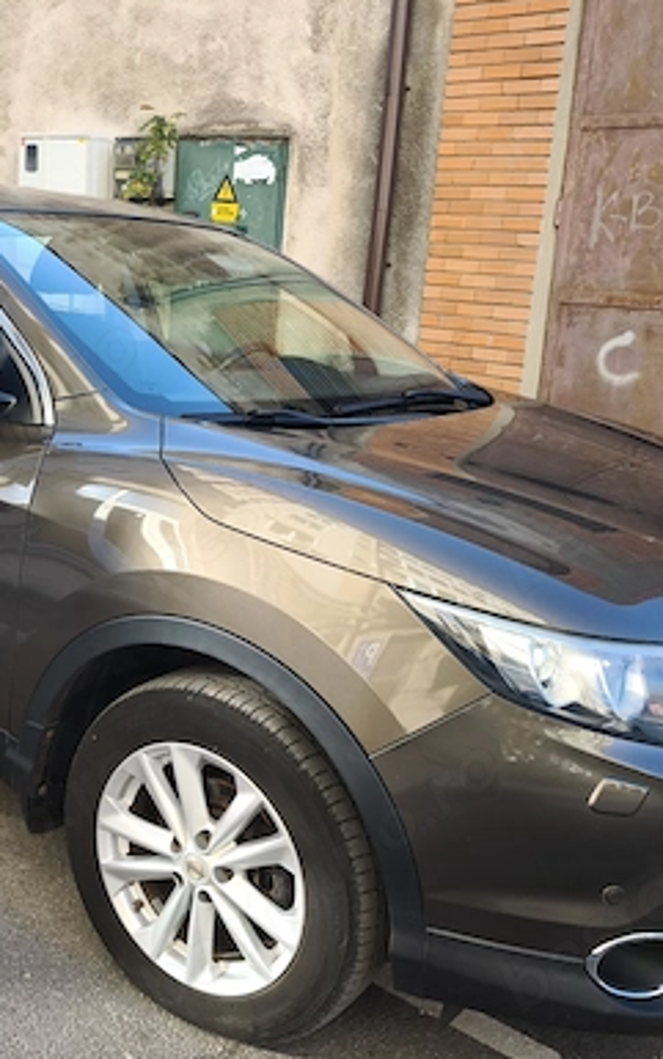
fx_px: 1097
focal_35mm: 38
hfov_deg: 33.0
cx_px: 173
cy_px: 492
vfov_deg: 51.5
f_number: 1.6
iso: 50
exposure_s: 1/175
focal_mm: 6.57
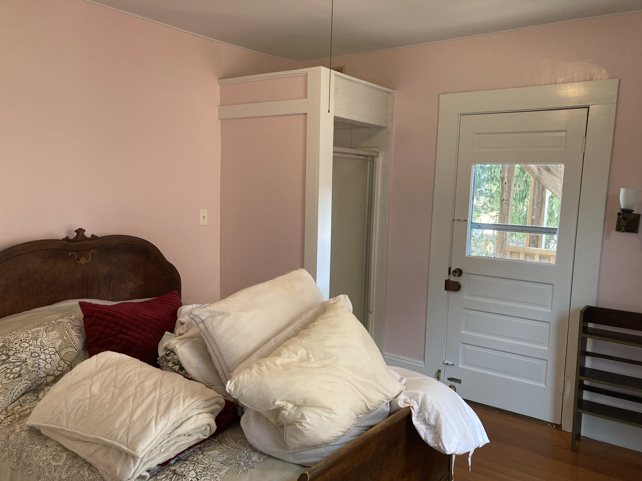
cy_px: 240
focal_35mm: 28
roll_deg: -2.6
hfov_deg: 63.4
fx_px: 519
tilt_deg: -5.5
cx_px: 321
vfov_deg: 49.7
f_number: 1.8
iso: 80
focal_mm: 3.99
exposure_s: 1/60
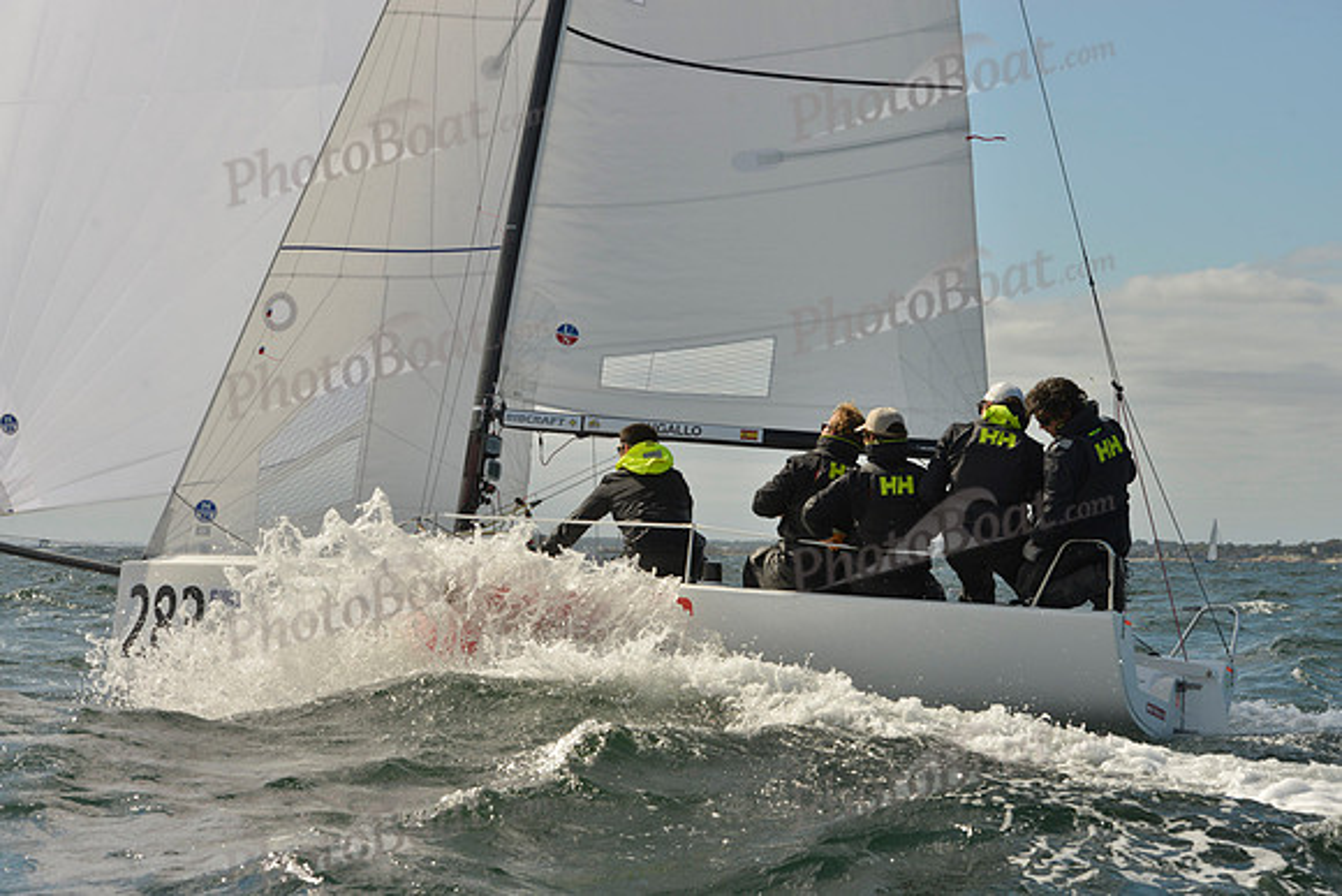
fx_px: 2610
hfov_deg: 28.8
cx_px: 671
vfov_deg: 19.5
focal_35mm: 70
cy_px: 448
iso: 400
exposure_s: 1/1600
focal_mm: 70
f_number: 10
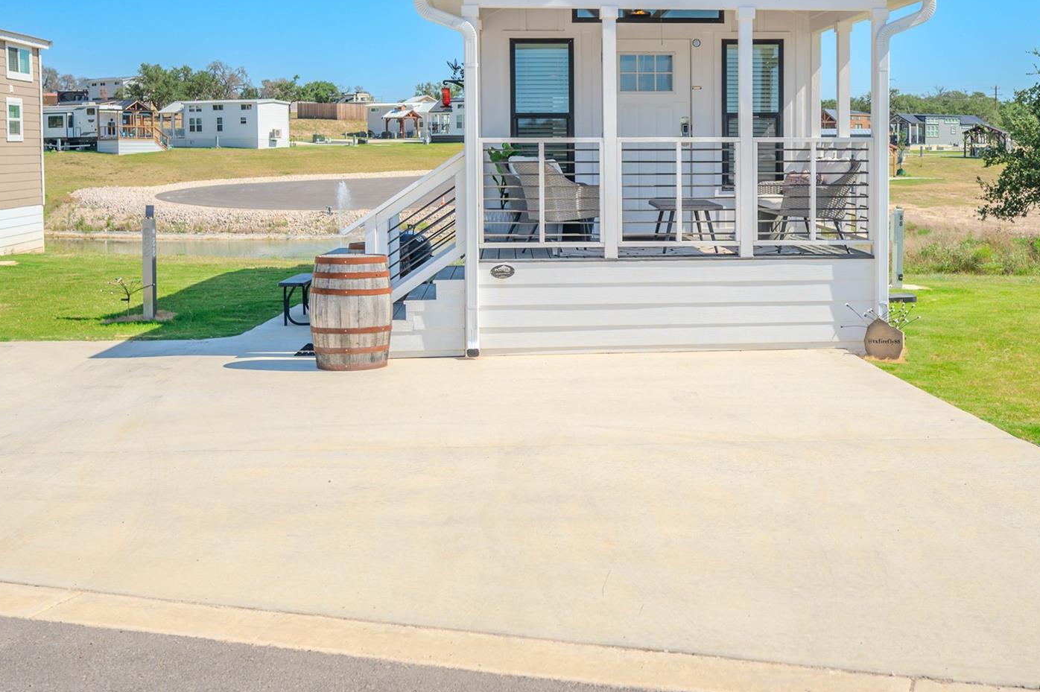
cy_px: 188
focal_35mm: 44
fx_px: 1270
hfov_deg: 44.3
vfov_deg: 30.1
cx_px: 632
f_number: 4
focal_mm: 30
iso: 125
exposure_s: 1/1250
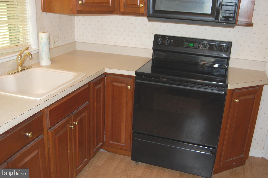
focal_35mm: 36
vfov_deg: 36.8
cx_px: 134
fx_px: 268
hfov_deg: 53.2
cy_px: 89
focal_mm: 24
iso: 400
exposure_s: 1/60
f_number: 4
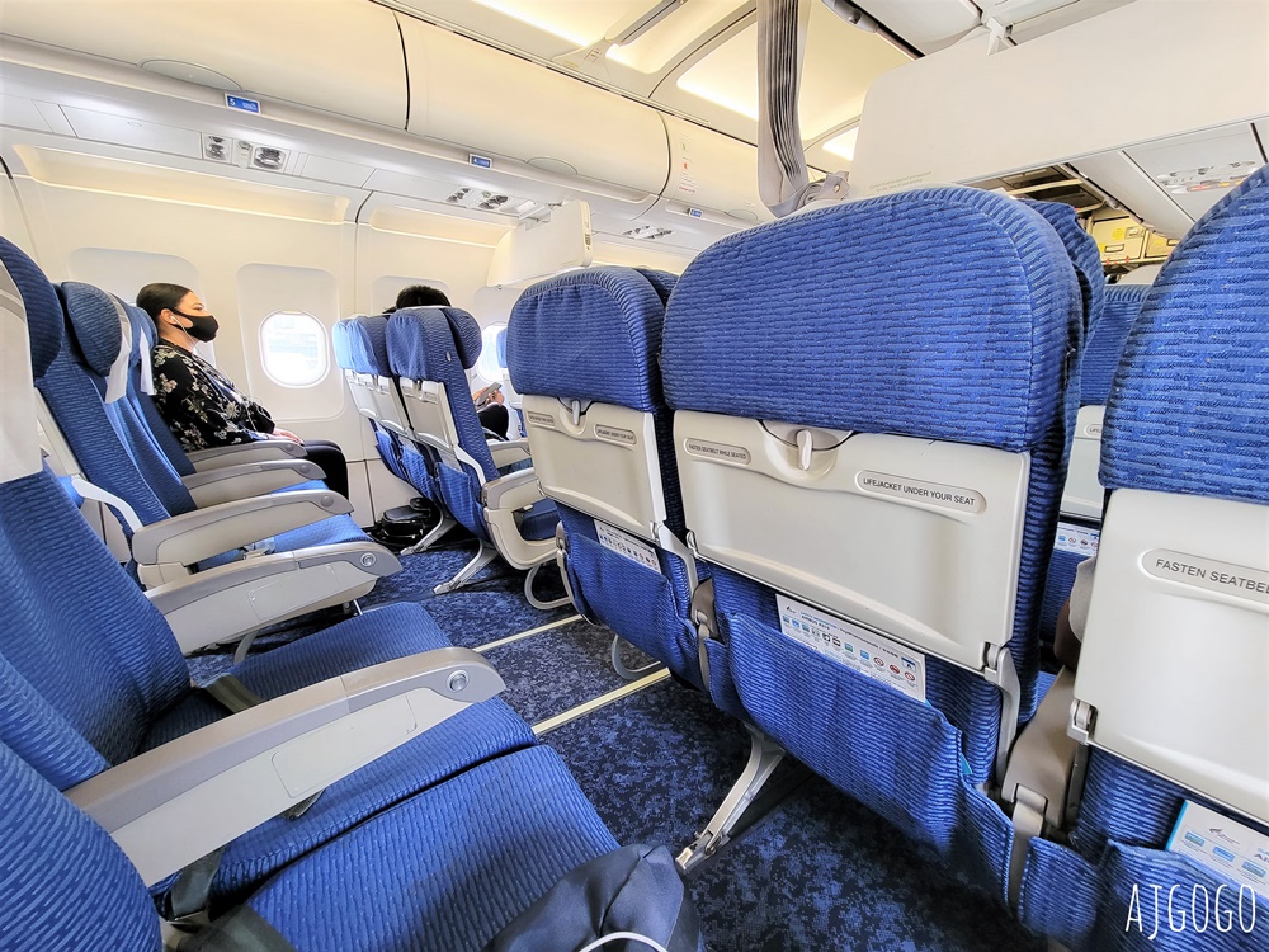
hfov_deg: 106.2
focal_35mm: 13
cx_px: 634
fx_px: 477
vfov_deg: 89.9
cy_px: 476
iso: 200
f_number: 2.2
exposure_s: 1/54
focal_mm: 2.2
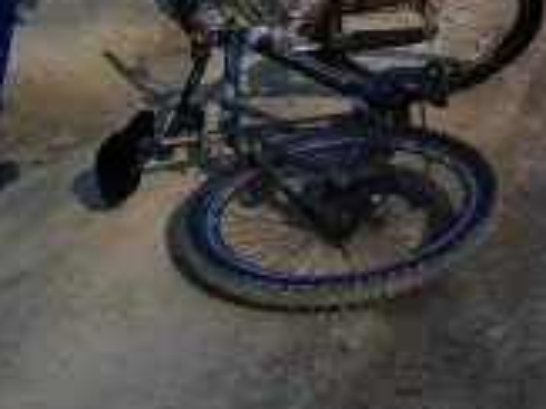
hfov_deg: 20.4
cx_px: 626
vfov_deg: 15.0
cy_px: -218
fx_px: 1434
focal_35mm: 91
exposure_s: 1/961
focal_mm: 3.59
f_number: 1.8
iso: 100
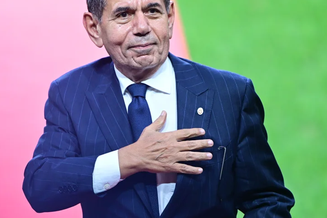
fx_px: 4696
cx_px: 167
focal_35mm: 517
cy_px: 86
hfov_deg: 4.0
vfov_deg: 2.7
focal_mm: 400
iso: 2000
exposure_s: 1/640
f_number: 2.8
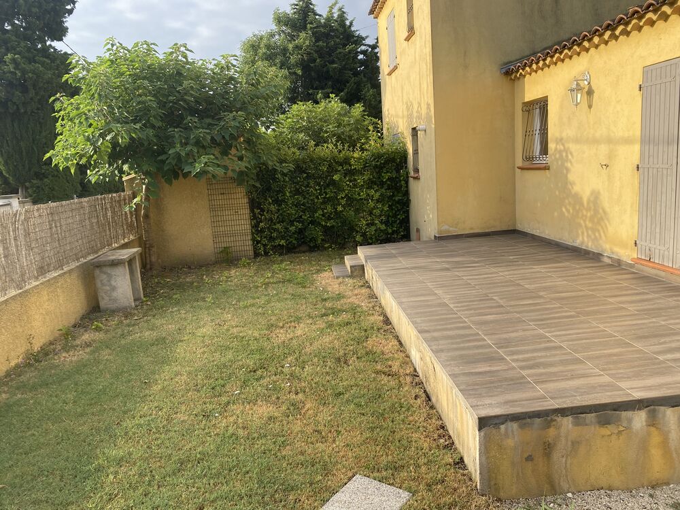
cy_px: 255
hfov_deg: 67.3
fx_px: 511
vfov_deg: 53.1
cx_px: 340
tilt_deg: -9.5
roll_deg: +4.0
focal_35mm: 26
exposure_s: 1/927
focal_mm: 4.25
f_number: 1.8
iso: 32
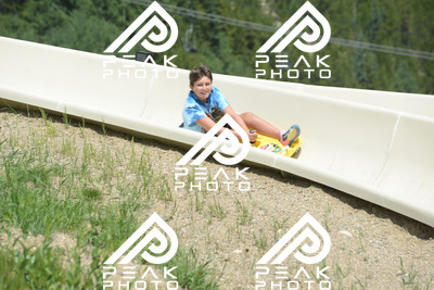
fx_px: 2352
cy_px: 145
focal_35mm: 195
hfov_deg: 10.5
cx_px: 217
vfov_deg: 7.0
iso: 200
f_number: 6.3
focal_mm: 195
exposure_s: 1/640
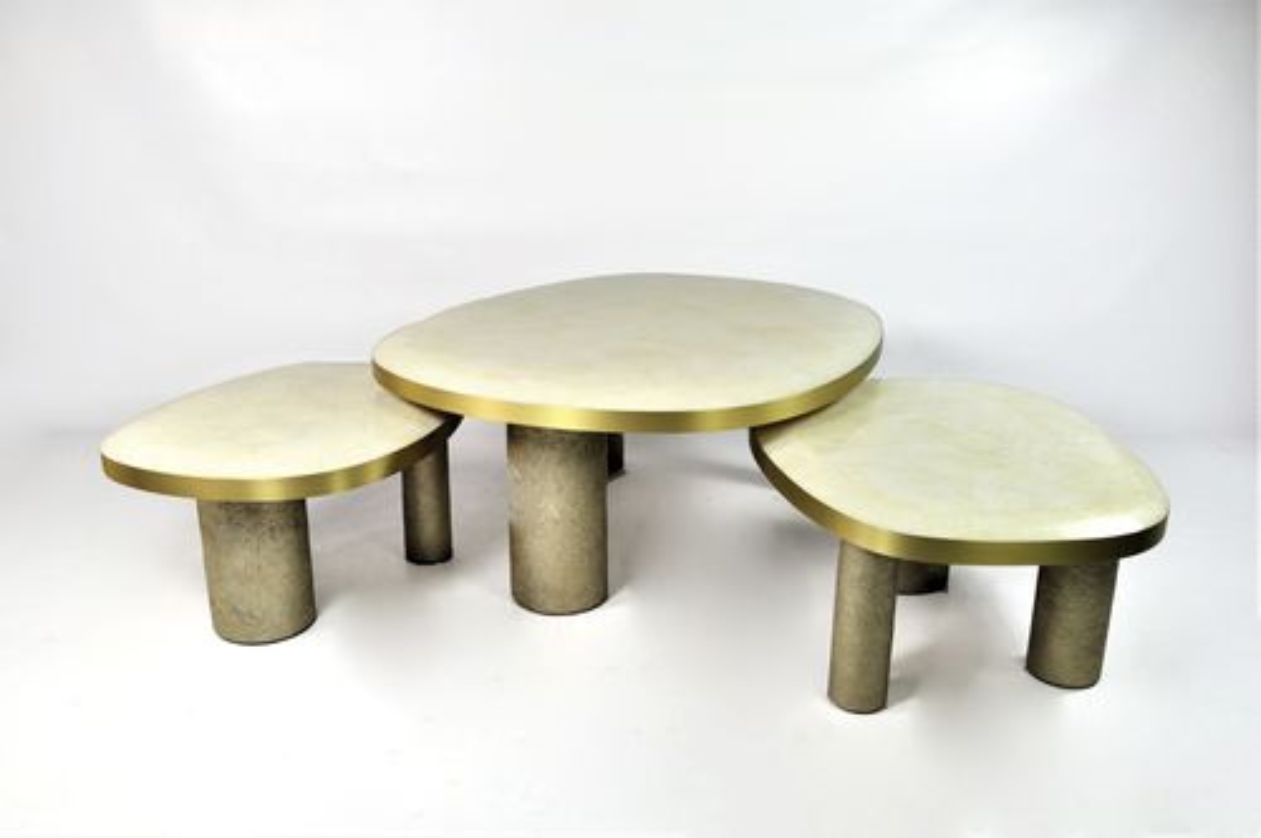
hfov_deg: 62.0
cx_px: 630
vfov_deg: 43.5
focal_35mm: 30
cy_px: 419
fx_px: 1049
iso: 800
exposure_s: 1/320
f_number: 7.1
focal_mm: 20
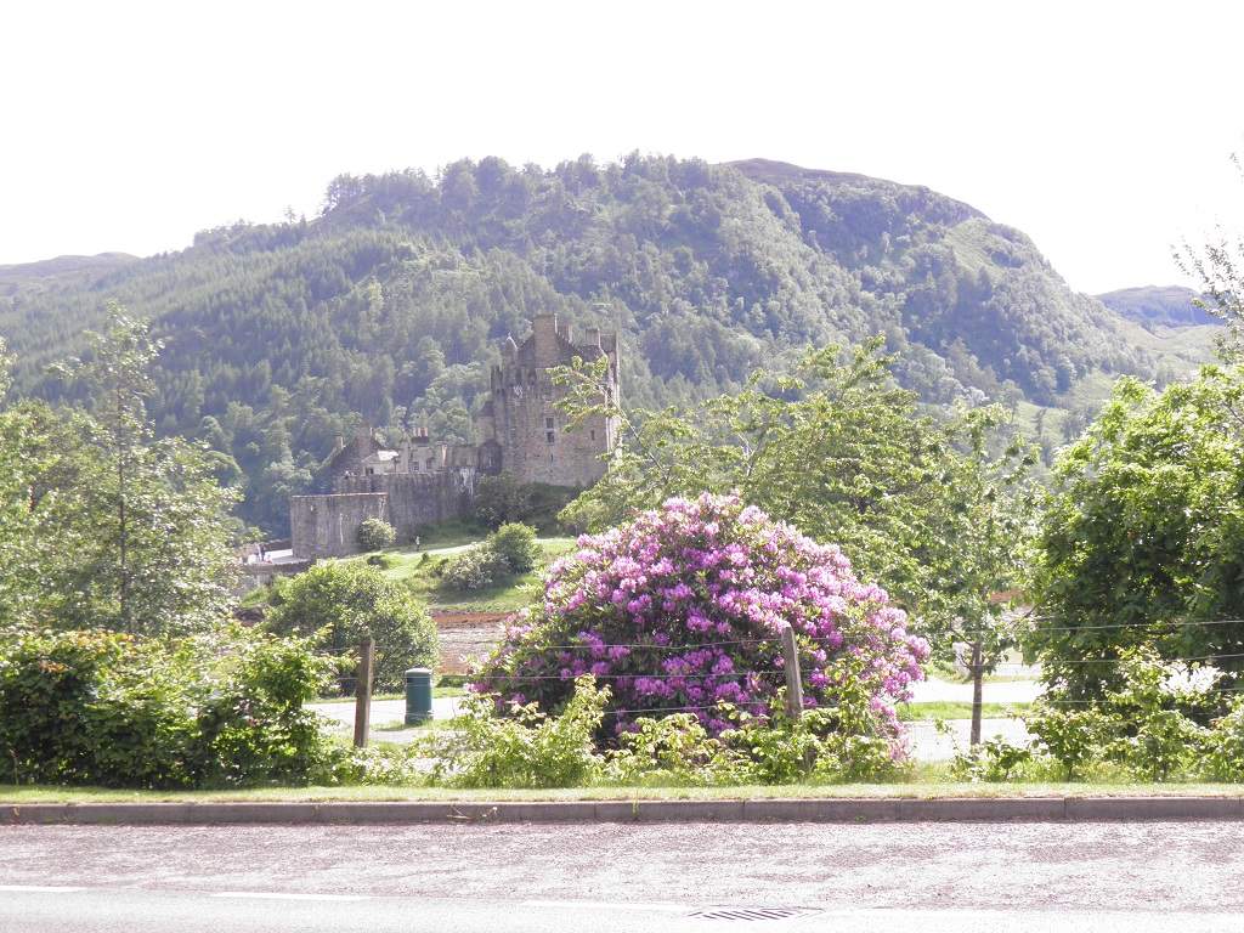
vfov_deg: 23.7
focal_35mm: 62
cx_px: 622
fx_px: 2228
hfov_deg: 31.2
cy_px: 466
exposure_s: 1/80
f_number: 5.3
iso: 50
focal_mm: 11.2
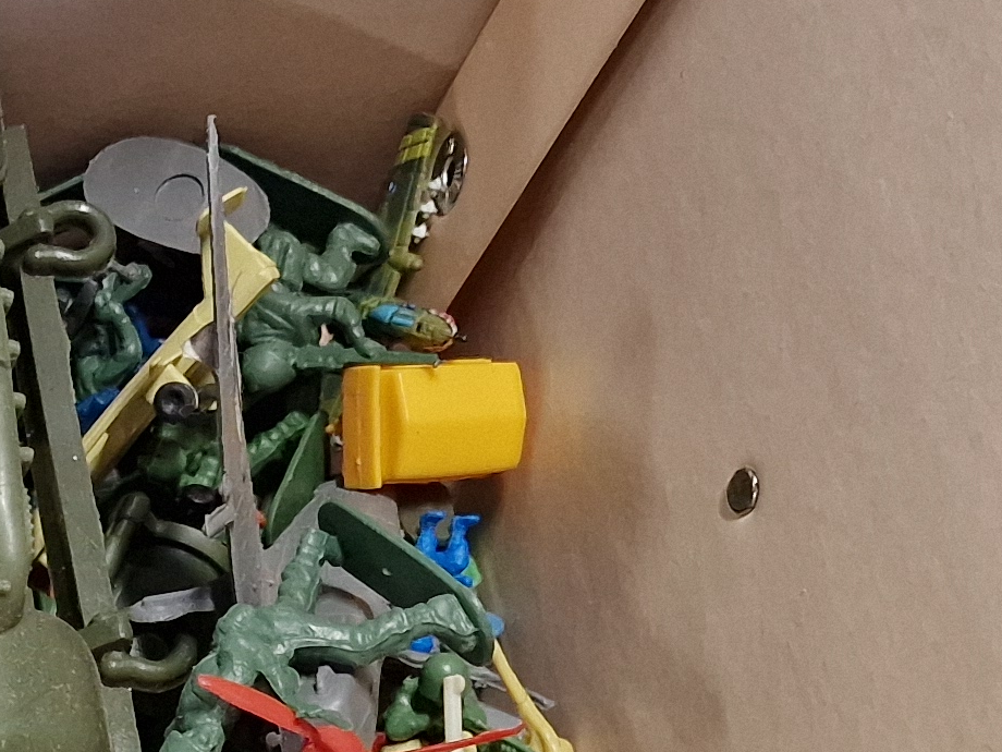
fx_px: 2895
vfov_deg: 14.2
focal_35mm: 100
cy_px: 957
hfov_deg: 16.8
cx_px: -724
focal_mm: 6.4
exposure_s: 1/100
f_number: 1.8
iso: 400
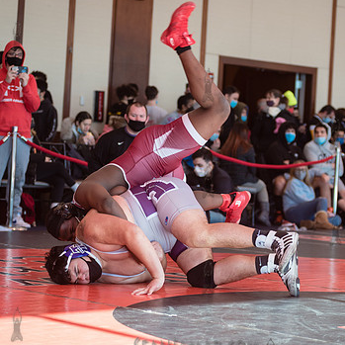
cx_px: 208
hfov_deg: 15.4
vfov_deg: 15.4
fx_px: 1274
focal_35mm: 113
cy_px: 180
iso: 400
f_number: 3.5
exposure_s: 1/400
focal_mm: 80
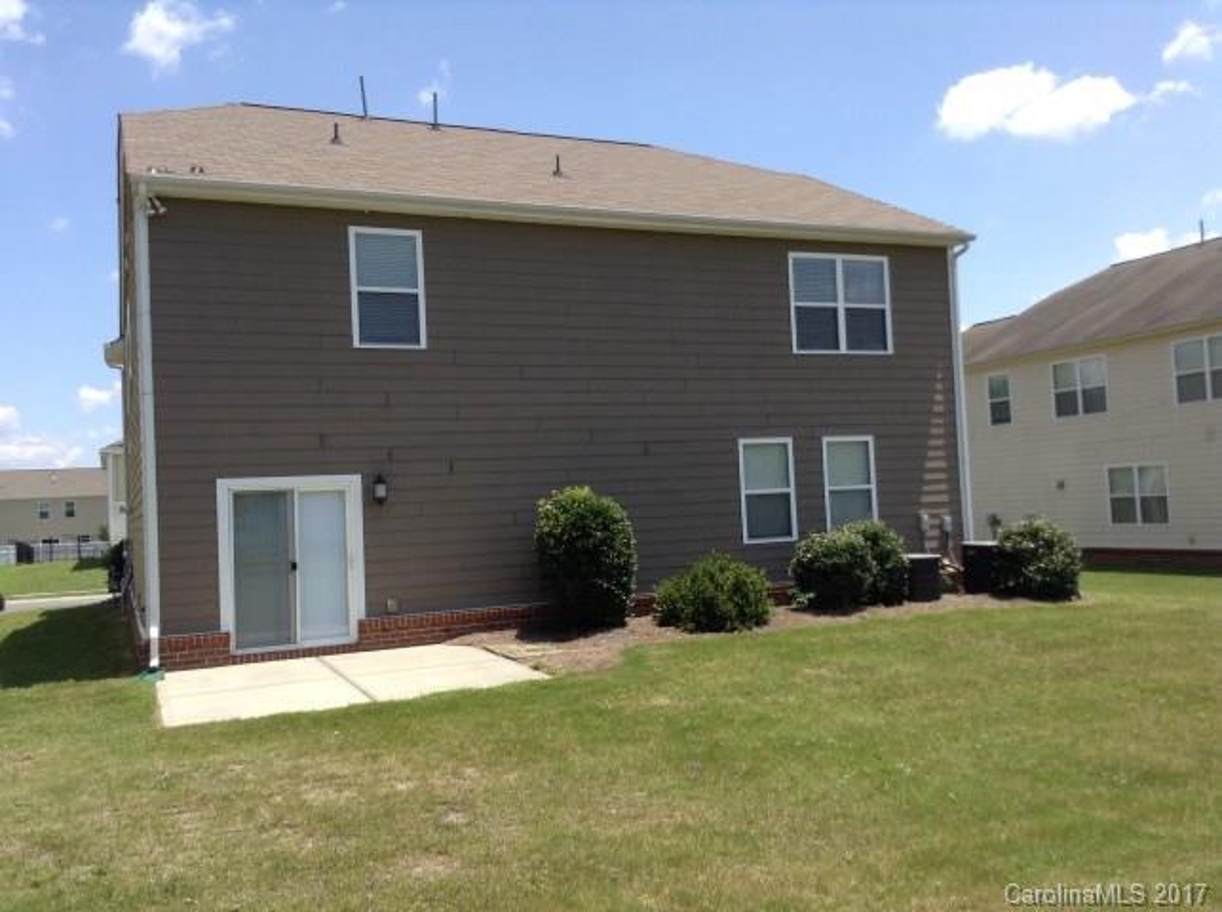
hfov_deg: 55.4
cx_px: 611
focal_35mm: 33
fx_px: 1163
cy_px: 456
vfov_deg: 42.8
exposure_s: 1/864
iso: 25
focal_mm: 3.3
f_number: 2.4
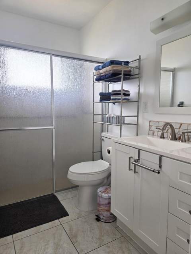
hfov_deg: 58.9
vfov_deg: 73.9
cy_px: 127
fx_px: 169
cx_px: 96
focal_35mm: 23
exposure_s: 1/120
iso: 80
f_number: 1.8
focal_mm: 5.4
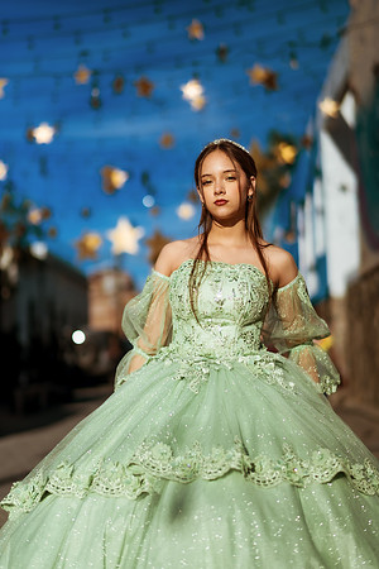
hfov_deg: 23.4
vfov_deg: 34.5
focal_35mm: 58
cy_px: 284
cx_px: 190
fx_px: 916
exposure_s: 1/8000
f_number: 1.8
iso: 50
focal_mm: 58
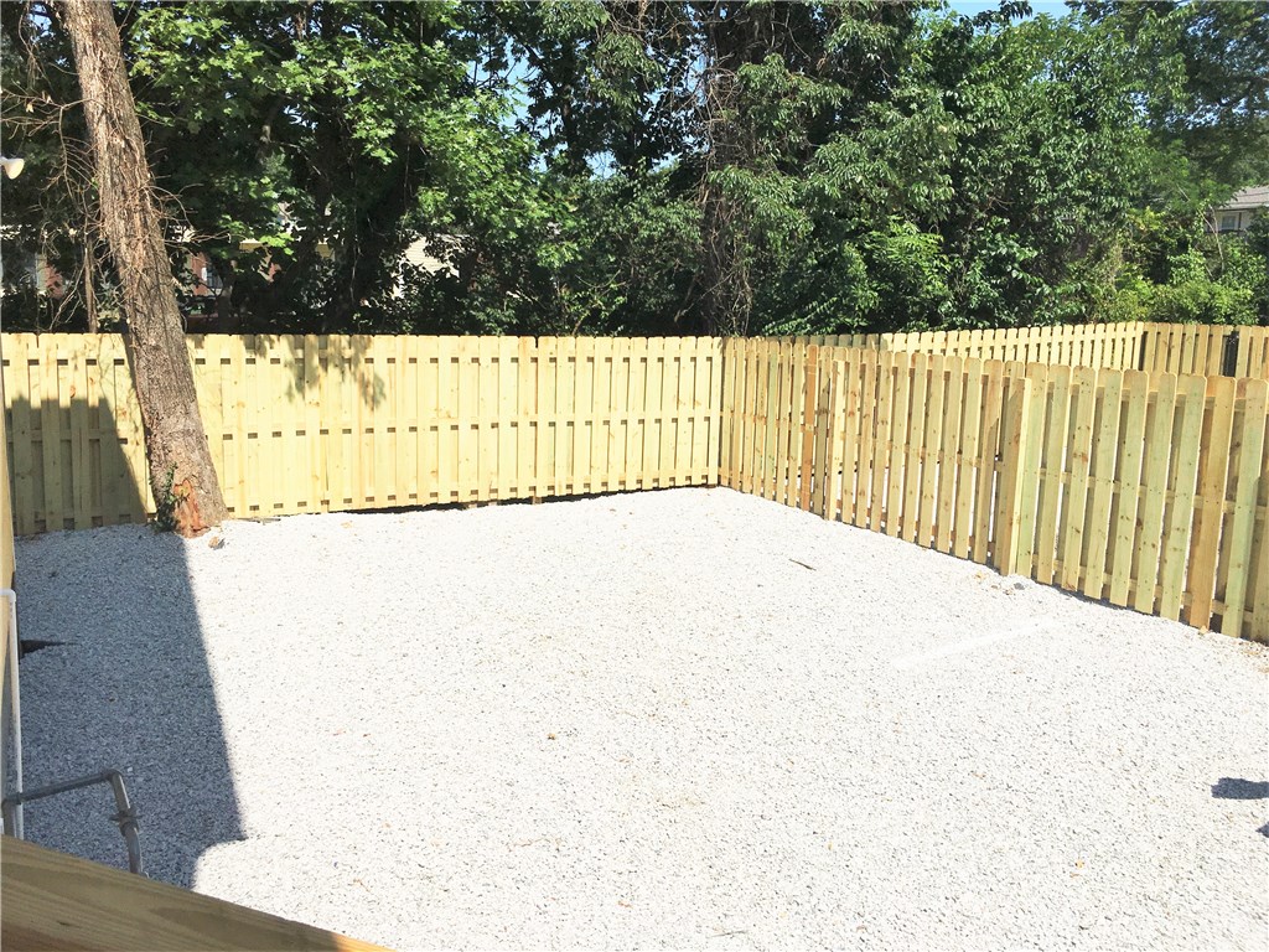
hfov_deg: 61.7
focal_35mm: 29
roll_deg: -1.9
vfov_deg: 48.2
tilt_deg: -9.2
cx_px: 634
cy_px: 476
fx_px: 1063
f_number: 2.2
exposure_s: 1/3663
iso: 25
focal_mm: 4.15
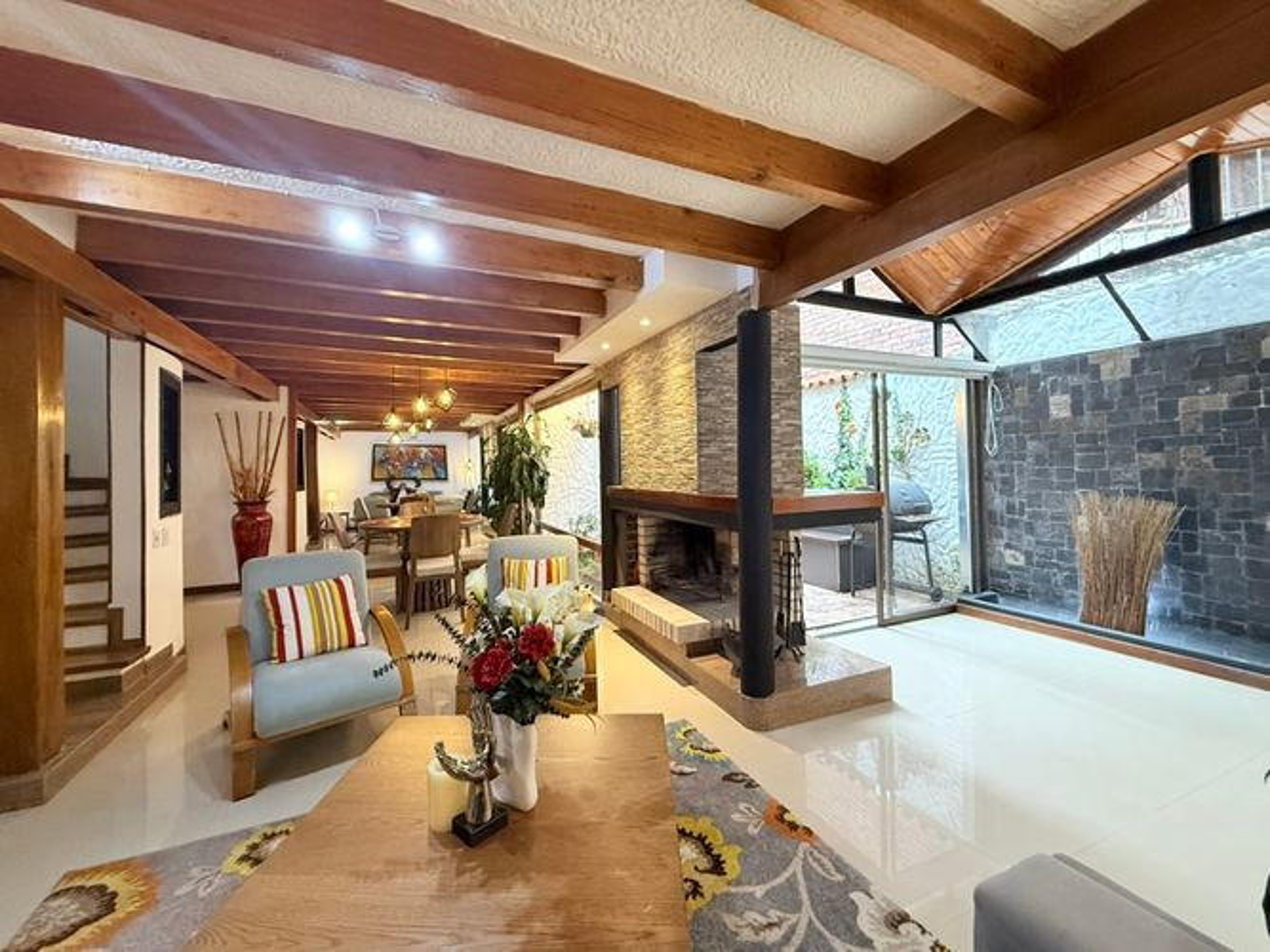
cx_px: 635
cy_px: 476
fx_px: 514
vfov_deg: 85.7
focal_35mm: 14
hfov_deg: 102.1
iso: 320
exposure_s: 1/60
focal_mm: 2.22
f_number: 2.2
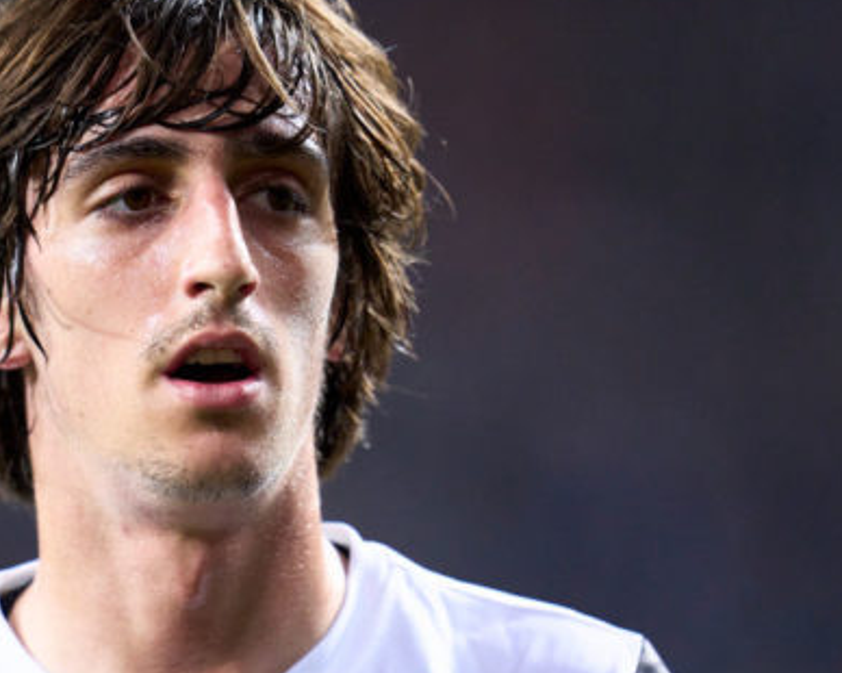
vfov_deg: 2.1
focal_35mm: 744
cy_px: 436
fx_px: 18531
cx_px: 189
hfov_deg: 2.6
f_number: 2.8
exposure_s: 1/1142
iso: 2000
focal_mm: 400
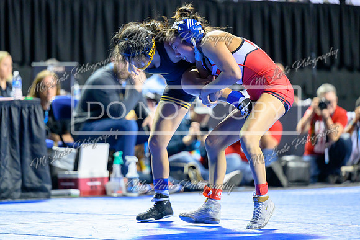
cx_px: 167
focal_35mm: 215
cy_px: 112
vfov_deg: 6.4
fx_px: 2155
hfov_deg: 9.6
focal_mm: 175
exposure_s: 1/800
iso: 4000
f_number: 2.8
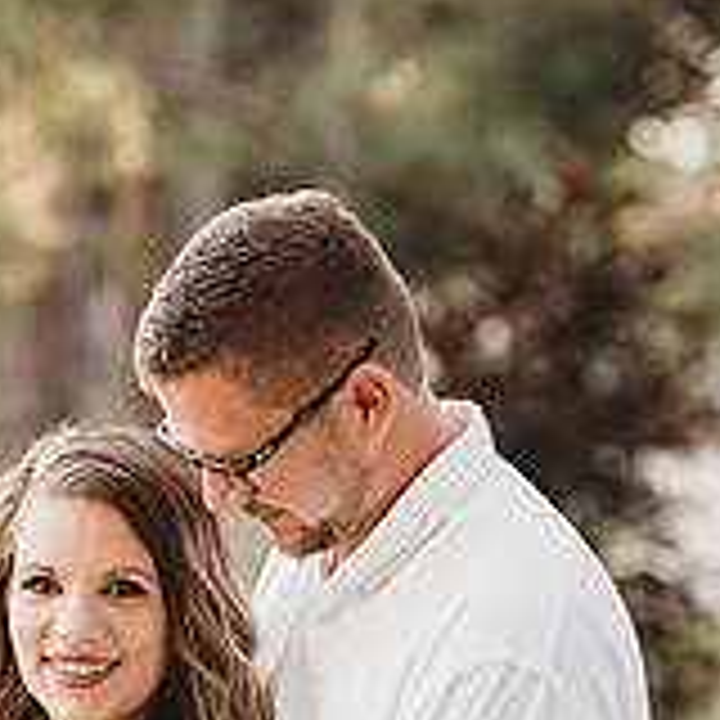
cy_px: 958
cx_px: 207
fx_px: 4777
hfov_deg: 8.6
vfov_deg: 8.5
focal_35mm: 203
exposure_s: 1/320
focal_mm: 85
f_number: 2.5
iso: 160
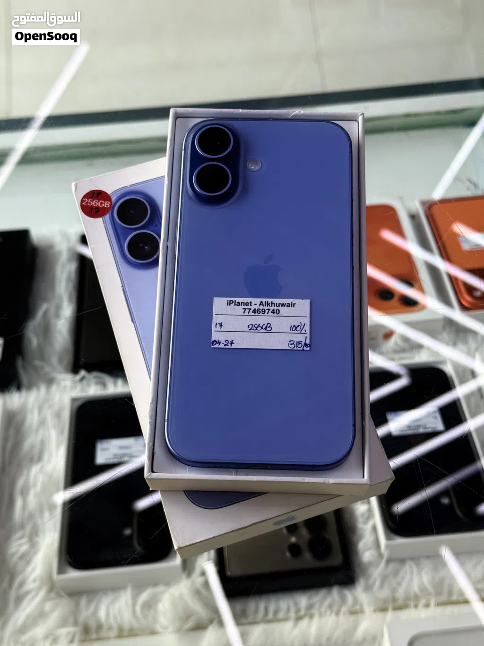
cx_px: 242
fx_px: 895
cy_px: 323
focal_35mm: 48
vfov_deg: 39.7
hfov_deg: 30.3
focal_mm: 6.76
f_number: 1.78
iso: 64
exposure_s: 1/271
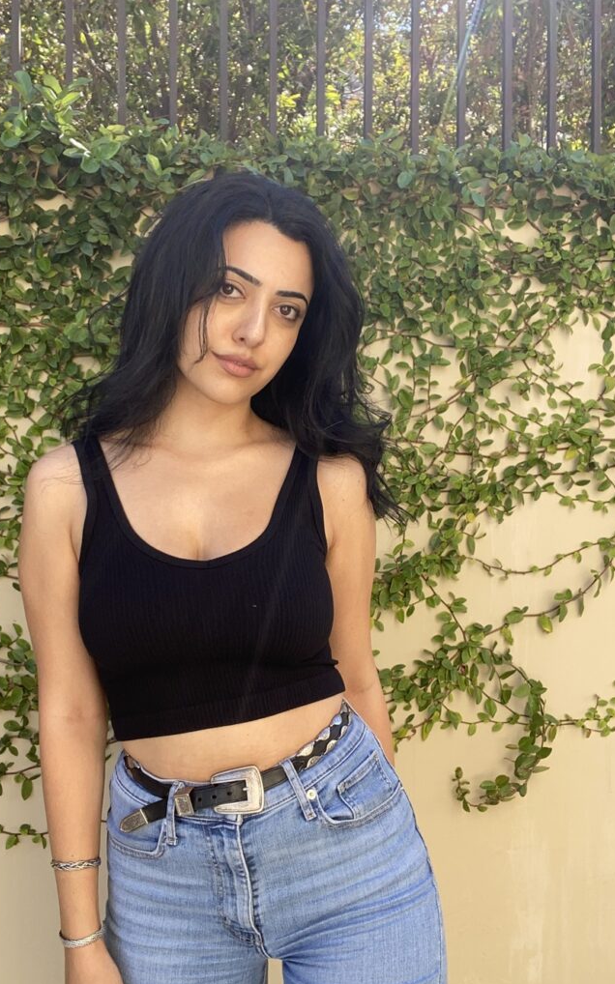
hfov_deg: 39.3
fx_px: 858
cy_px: 493
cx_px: 249
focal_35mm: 32
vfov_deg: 59.7
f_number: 2.2
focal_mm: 2.71
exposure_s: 1/122
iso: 25
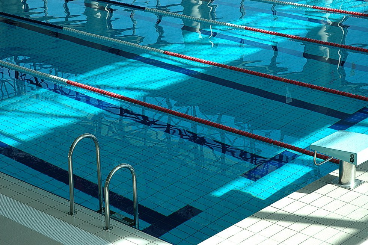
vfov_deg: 16.2
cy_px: 122
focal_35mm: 84
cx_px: 184
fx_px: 858
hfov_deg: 24.2
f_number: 6.3
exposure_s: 1/160
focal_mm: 56
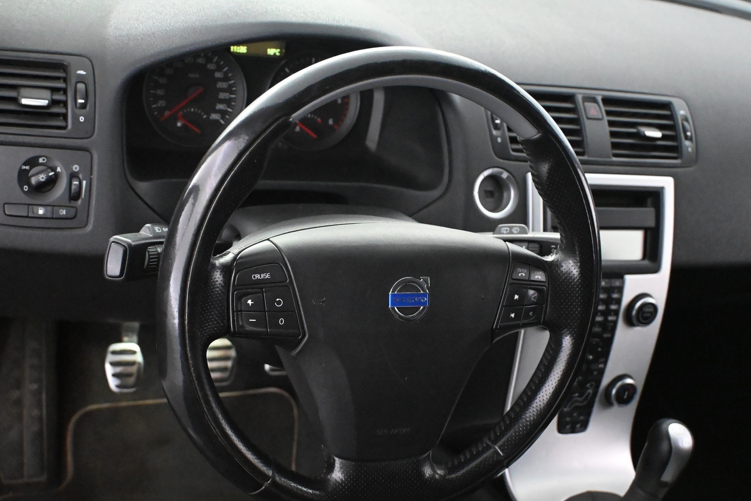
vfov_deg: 26.5
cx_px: 374
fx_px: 1064
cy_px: 283
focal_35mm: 51
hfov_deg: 38.9
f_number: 4.8
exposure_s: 1/60
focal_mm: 30
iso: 9000
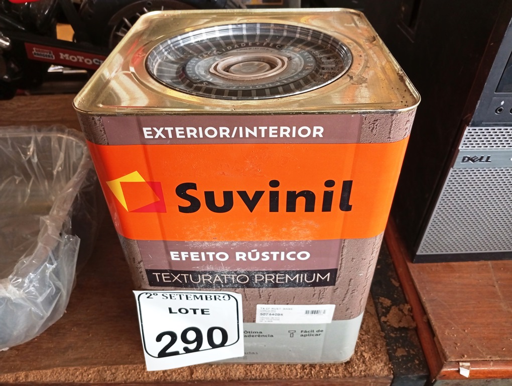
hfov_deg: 65.2
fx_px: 400
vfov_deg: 51.5
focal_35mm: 27
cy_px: 193
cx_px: 256
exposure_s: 1/20
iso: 965
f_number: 1.8
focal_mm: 3.98
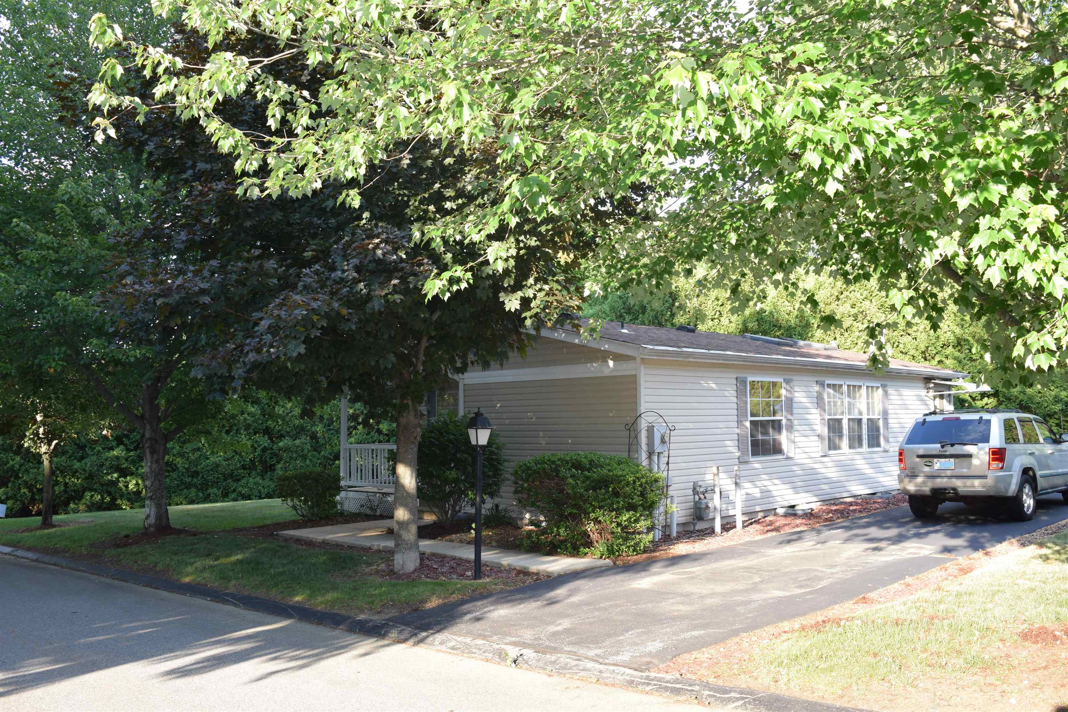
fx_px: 890
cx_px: 534
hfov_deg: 61.9
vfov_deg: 43.6
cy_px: 356
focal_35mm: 30
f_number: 5.6
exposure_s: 1/125
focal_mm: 20
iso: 280
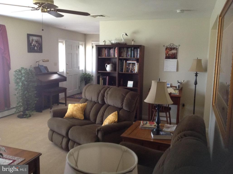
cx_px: 116
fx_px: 235
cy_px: 87
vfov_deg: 40.6
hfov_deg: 52.7
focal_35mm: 35
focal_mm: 4.28
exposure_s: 1/15
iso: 250
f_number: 2.4
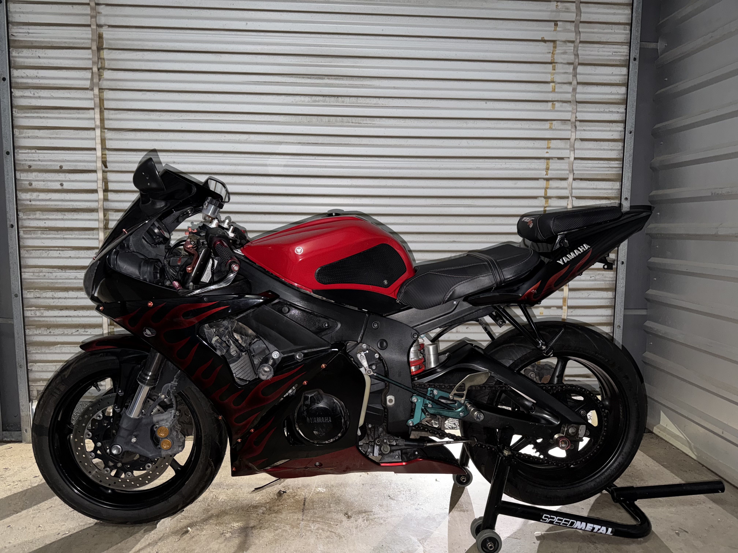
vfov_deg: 56.8
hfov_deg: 71.6
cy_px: 276
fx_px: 512
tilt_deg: -5.6
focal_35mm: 24
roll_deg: -0.4
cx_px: 369
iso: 160
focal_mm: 6.76
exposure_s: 1/4
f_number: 1.78
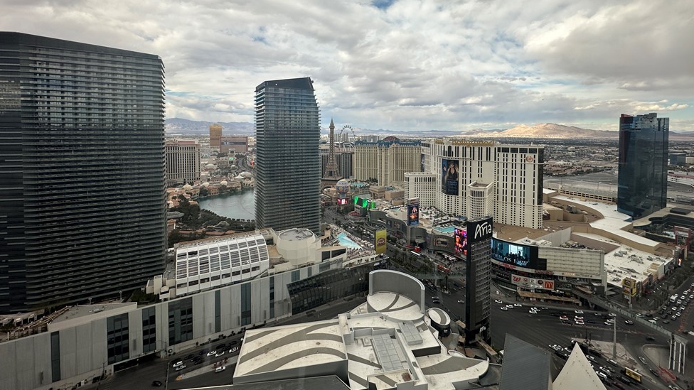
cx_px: 359
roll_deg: +0.0
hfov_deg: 99.3
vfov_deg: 65.8
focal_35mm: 16
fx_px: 294
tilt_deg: -1.2
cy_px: 139
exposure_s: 1/1575
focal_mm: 2.22
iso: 40
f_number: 2.2
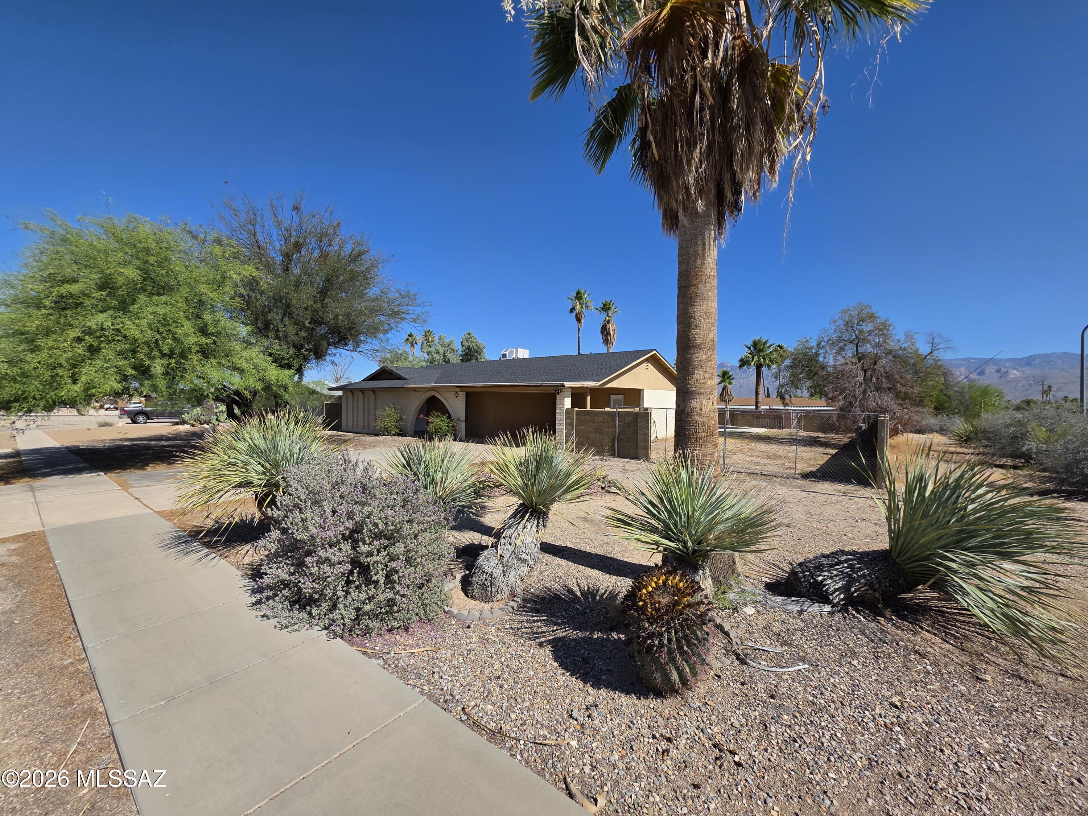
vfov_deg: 89.9
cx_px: 544
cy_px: 408
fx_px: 409
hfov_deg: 106.2
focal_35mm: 13
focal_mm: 2.2
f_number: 1.9
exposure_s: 1/2797
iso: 40
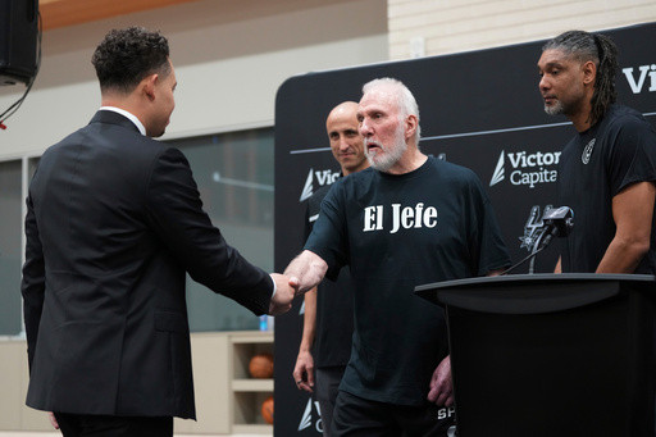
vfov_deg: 19.4
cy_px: 218
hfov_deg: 28.9
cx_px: 328
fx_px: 1275
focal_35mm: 70
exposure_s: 1/320
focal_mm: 70
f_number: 2.8
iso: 3200
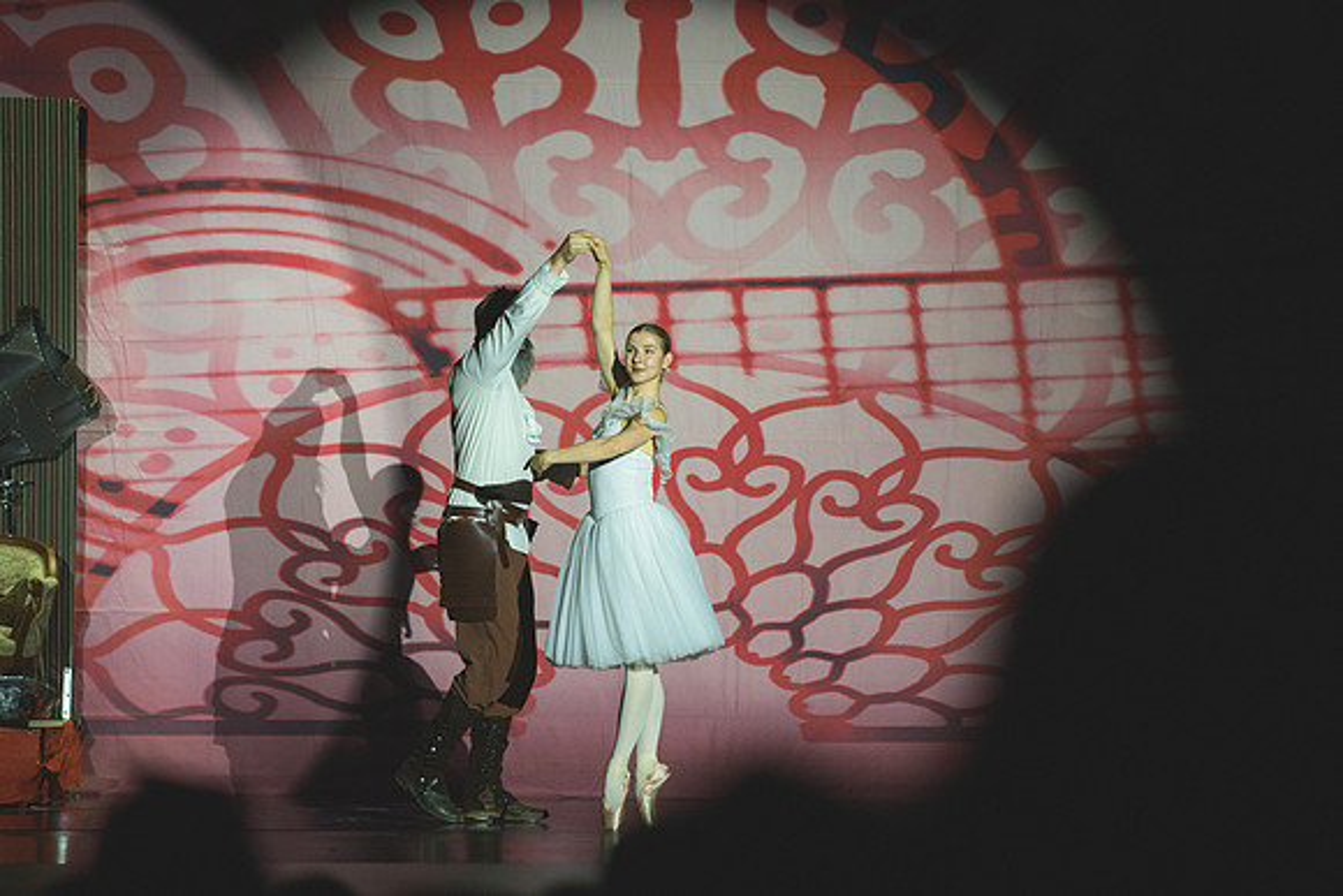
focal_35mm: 200
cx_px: 672
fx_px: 7463
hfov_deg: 10.3
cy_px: 448
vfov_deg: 6.9
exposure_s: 1/1250
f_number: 2.8
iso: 2000
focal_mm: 200
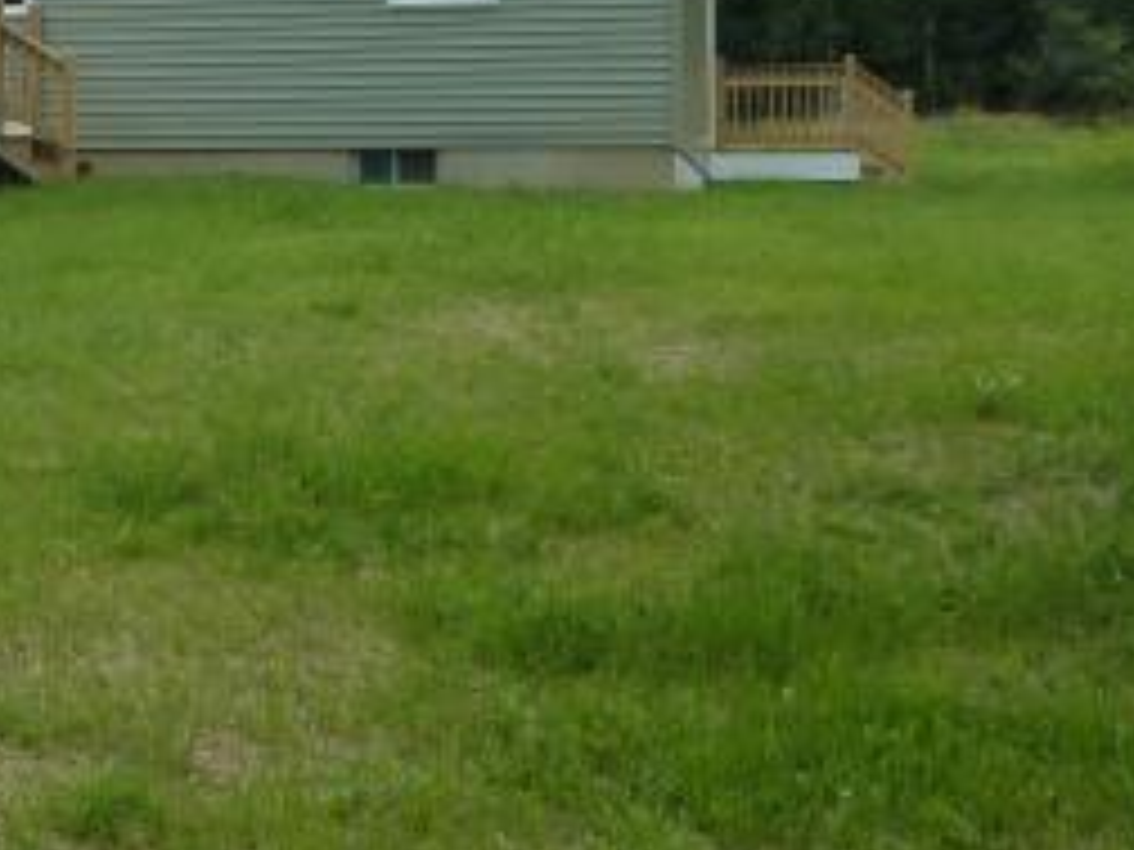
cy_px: 191
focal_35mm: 69
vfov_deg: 21.1
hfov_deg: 26.5
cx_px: -22
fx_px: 2260
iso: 125
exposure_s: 1/250
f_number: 4
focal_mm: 5
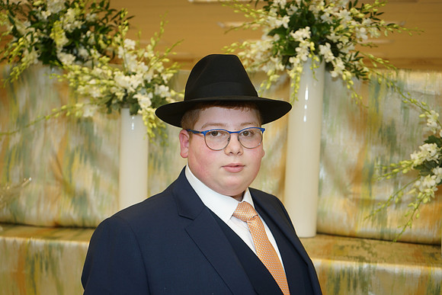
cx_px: 221
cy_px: 148
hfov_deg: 40.3
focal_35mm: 49
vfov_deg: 27.5
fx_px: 602
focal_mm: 49
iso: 400
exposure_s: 1/100
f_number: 5
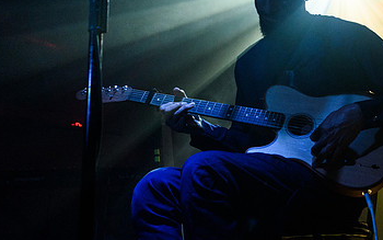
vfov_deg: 28.0
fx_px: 480
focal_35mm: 46
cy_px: 97
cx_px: 297
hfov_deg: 41.9
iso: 3200
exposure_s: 1/400
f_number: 3.2
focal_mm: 24
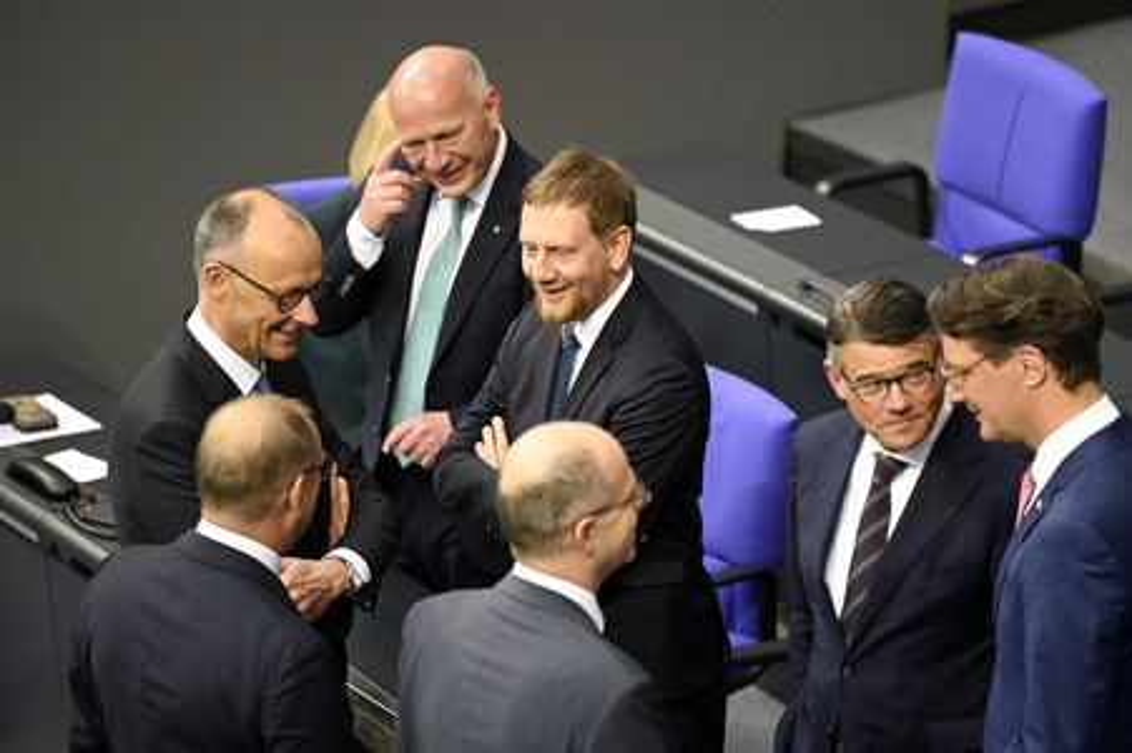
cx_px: 566
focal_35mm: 200
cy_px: 376
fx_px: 6284
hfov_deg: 10.3
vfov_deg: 6.9
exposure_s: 1/500
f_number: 3.5
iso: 5000
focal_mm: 200
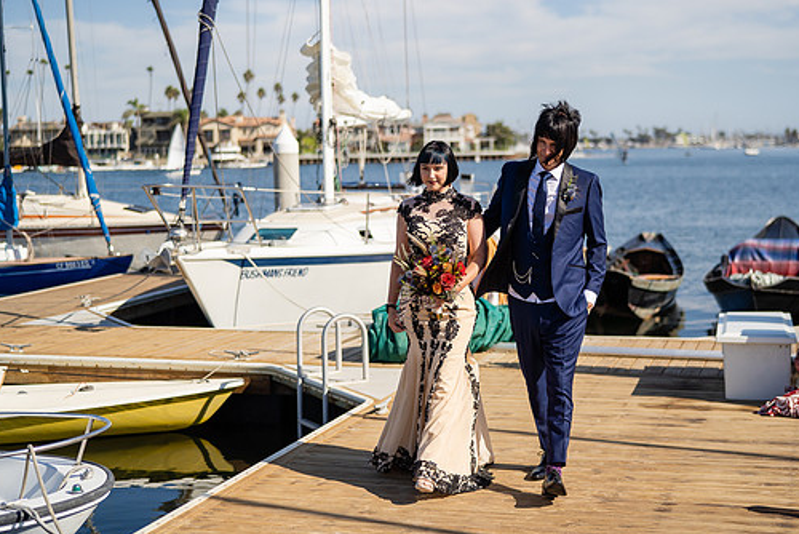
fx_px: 1288
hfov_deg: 34.4
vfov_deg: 23.4
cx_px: 441
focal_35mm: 58
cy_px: 233
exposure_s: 1/8000
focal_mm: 50
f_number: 1.8
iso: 50
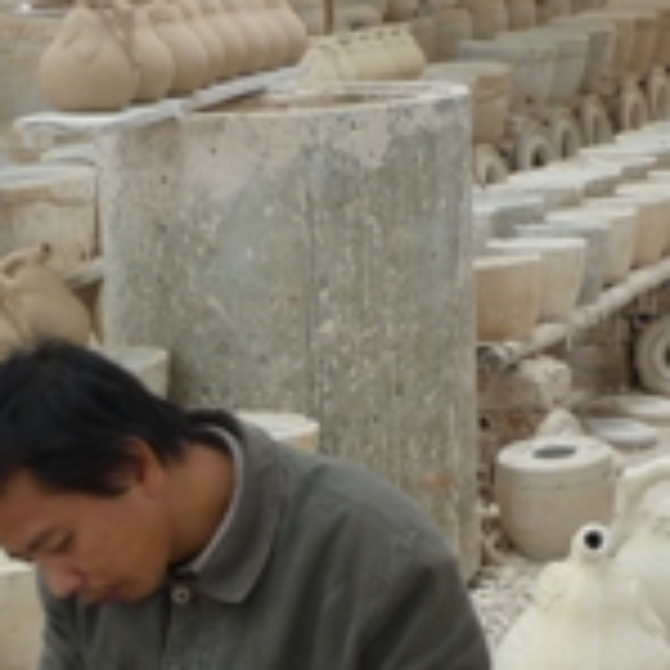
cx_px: 252
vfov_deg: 17.2
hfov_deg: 17.7
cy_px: 735
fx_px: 2146
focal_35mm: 98
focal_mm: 5.5
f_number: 2.8
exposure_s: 1/30
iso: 80
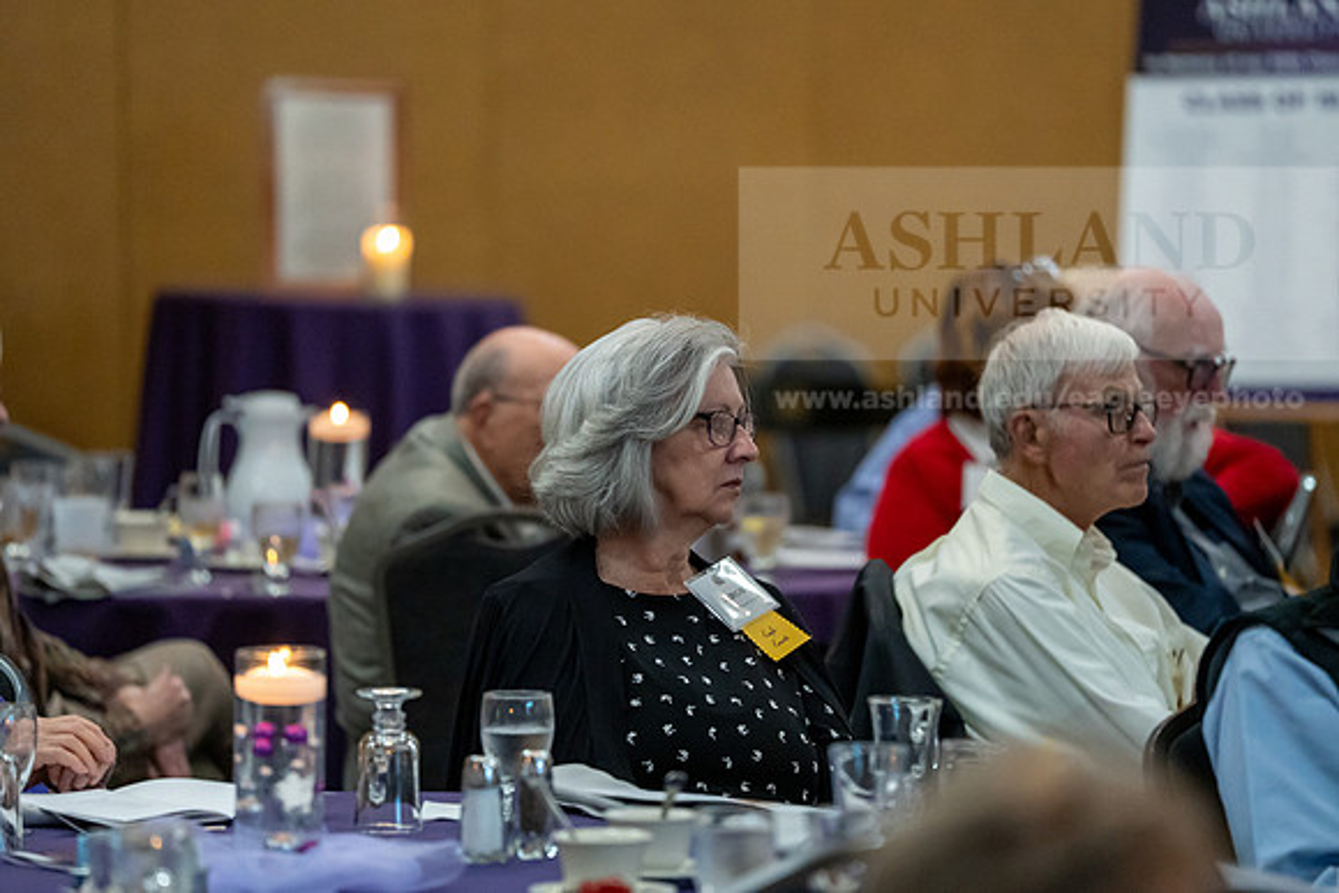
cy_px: 473
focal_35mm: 215
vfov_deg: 6.4
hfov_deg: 9.6
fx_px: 8013
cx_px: 677
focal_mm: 200
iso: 5000
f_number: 2.8
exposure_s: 1/400
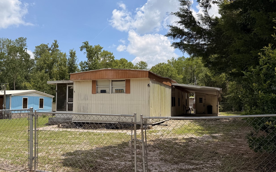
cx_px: 113
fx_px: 248
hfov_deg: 57.8
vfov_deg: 38.3
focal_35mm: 33
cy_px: 87
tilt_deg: +4.7
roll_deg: -0.3
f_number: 1.78
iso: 80
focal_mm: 6.76
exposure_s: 1/6711
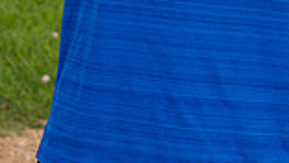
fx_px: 1365
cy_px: -224
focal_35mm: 178
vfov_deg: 6.5
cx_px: 165
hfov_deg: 12.1
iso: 100
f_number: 6.3
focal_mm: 59
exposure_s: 1/250
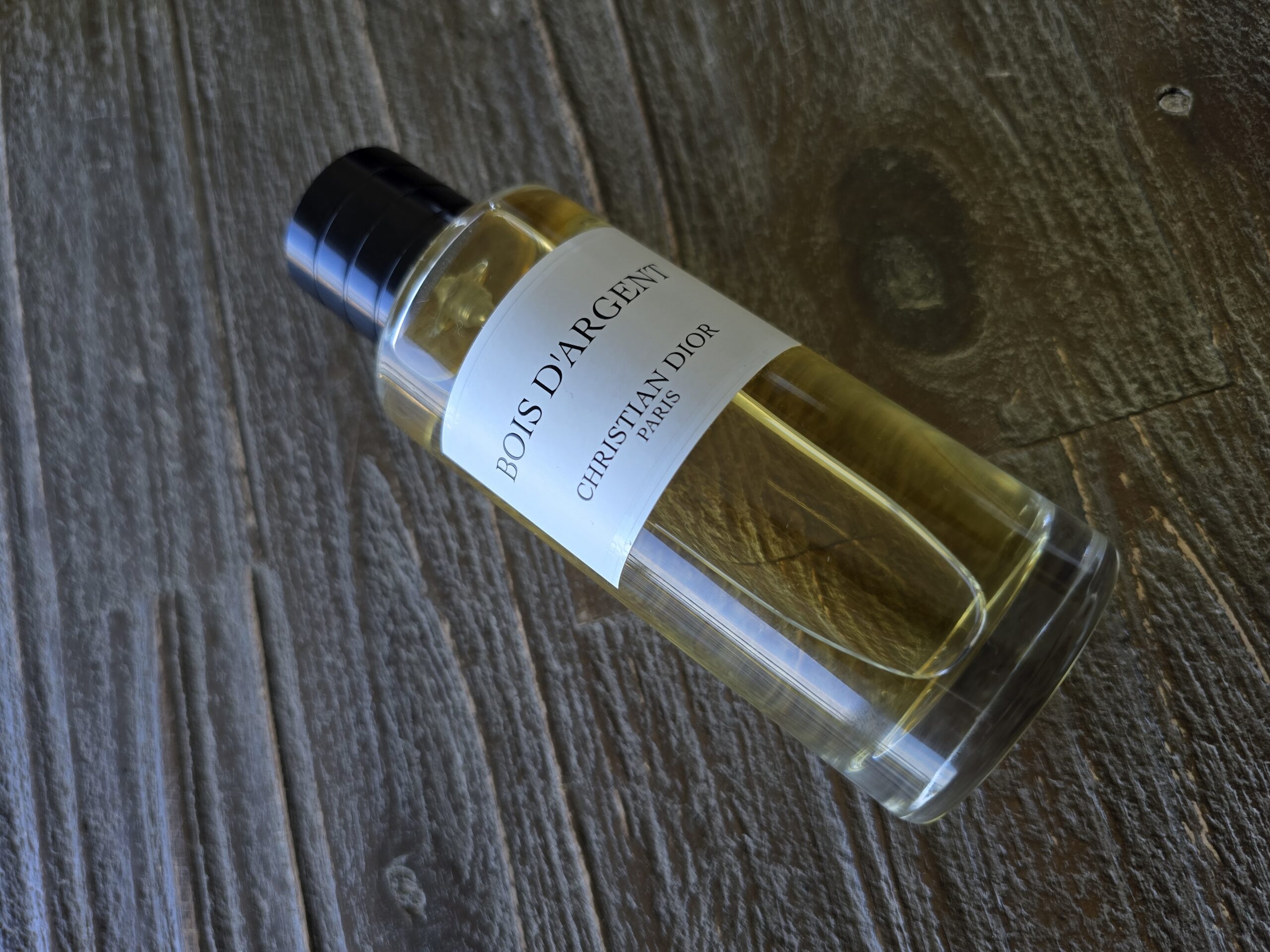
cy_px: 476
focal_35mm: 23
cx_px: 635
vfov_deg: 58.9
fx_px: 844
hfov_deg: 73.9
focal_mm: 6.3
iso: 50
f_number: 1.7
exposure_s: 1/180
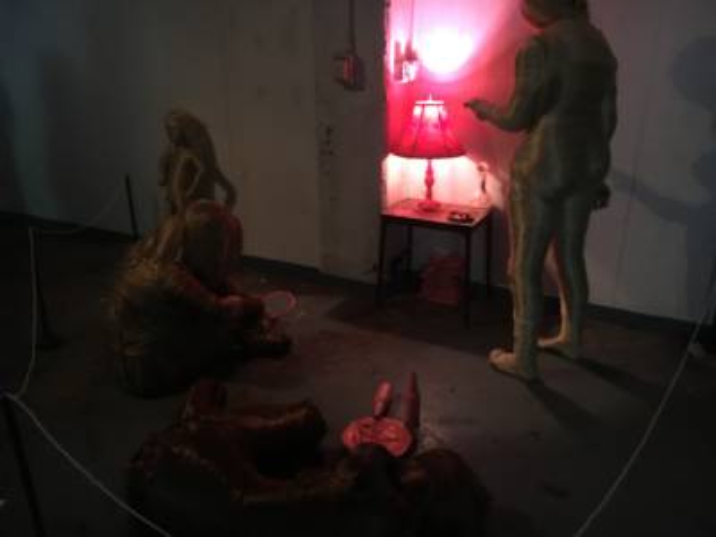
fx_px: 600
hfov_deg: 61.7
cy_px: 268
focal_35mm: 29
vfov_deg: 48.2
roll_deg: +0.7
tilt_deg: -19.3
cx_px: 358
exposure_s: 1/15
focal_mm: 4.15
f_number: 2.2
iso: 500
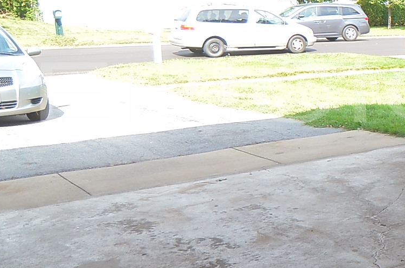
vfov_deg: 22.9
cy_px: 109
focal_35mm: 59
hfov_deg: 27.5
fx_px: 662
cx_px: 544
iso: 800
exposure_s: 1/1000
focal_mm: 12
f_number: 4
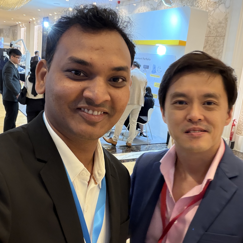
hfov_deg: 46.0
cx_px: 120
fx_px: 286
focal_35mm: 36
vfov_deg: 46.0
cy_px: 126
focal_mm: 2.71
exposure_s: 1/33
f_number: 1.9
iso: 320
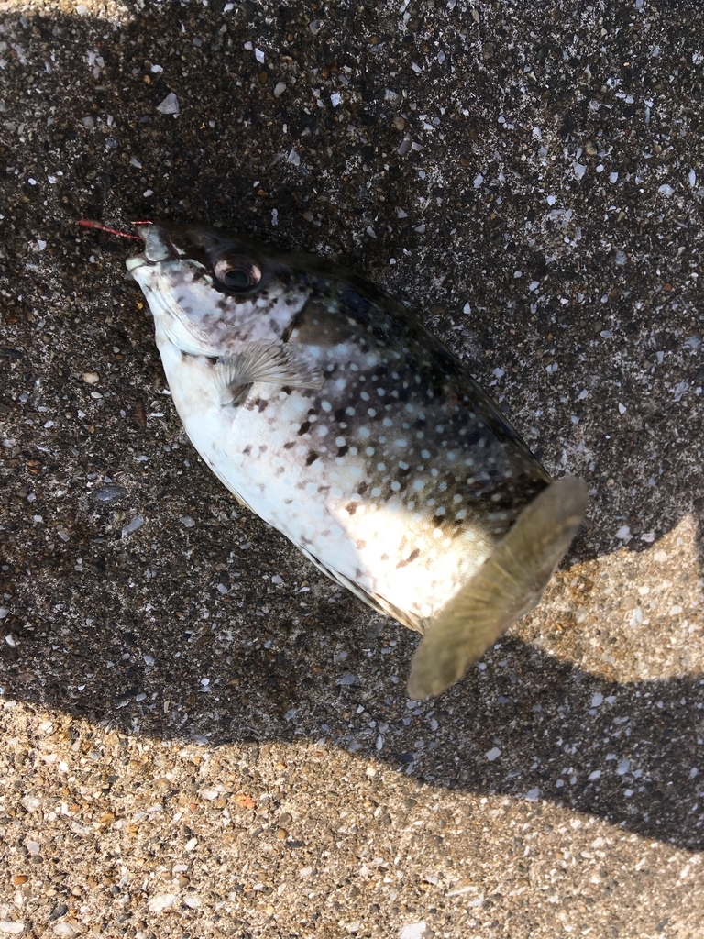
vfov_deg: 61.7
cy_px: 470
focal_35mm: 29
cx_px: 352
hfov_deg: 48.2
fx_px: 786
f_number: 2.2
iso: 25
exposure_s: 1/1166
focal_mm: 4.15
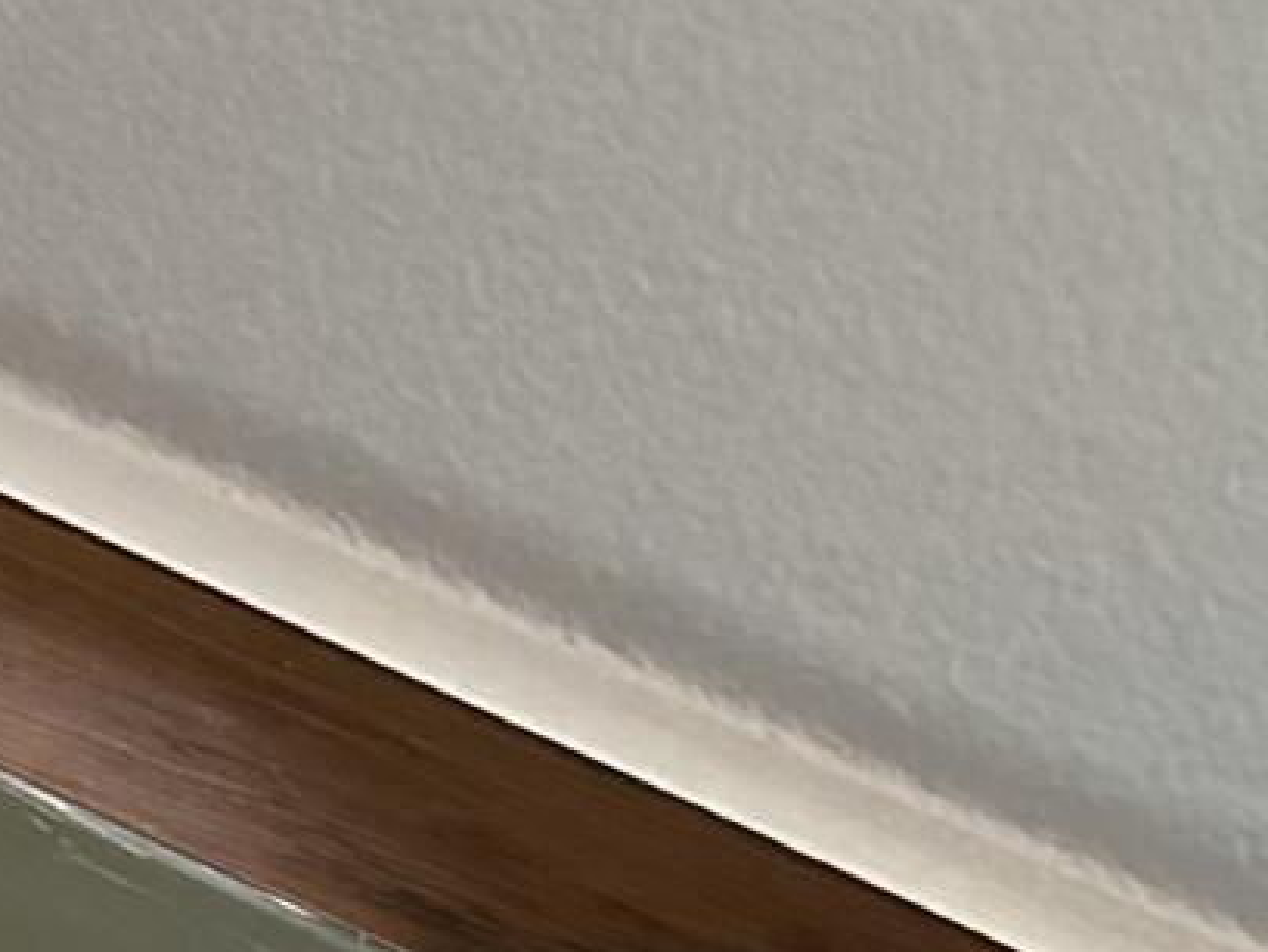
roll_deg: +0.1
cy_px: 3256
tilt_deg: -11.7
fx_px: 6449
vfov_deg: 7.1
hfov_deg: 9.9
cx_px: -1721
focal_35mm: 176
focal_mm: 6.86
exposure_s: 1/120
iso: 64
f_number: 1.78
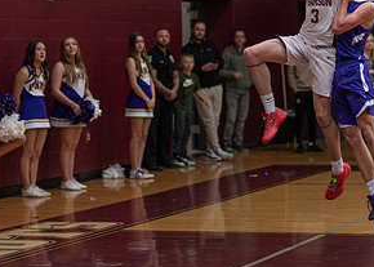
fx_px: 1519
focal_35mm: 143
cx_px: 338
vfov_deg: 10.0
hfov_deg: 13.9
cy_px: 30
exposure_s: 1/1000
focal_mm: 50
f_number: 1.2
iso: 640
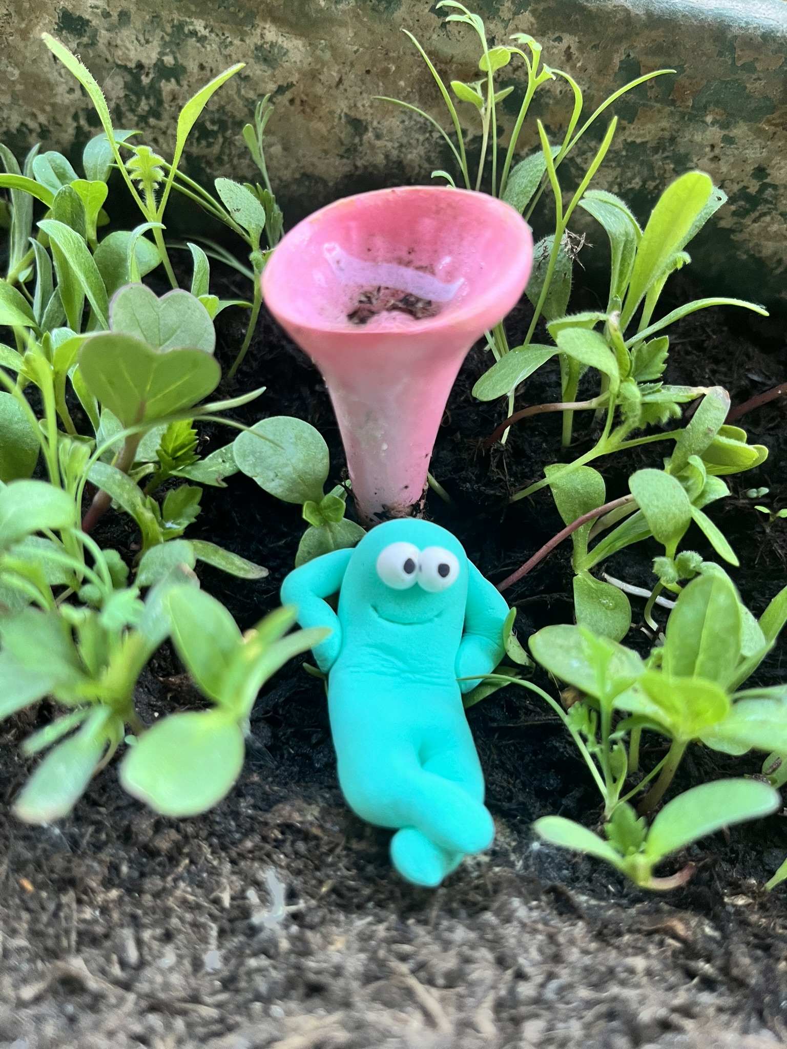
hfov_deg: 53.1
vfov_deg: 67.3
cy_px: 524
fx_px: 788
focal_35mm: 26
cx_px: 394
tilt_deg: -55.6
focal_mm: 5.1
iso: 125
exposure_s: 1/65
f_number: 1.6
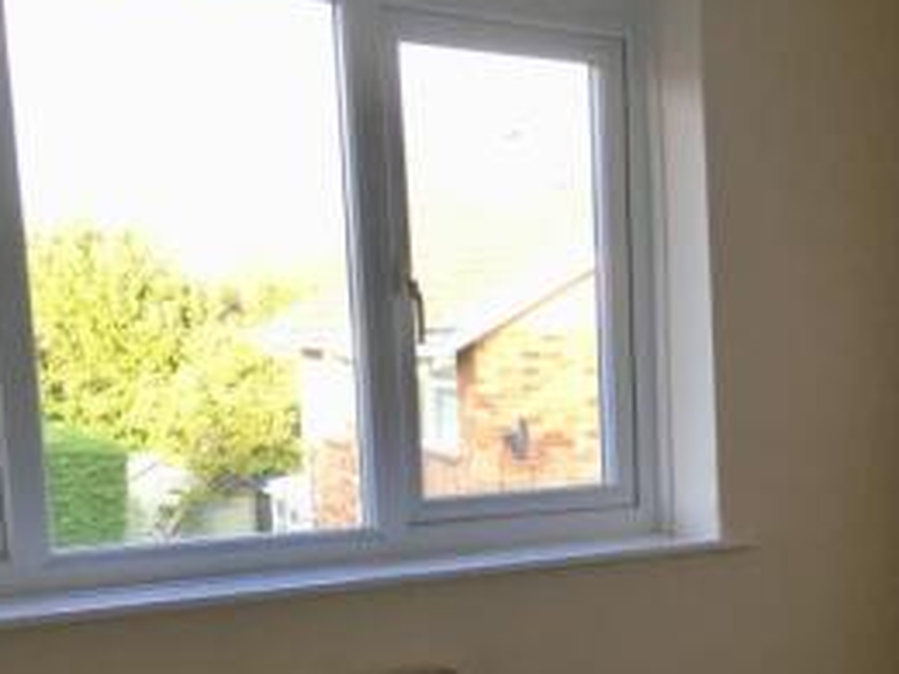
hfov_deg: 28.3
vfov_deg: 22.0
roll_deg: +0.2
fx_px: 1688
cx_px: 856
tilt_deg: -10.5
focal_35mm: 65
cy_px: 614
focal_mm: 4.15
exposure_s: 1/33
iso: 25
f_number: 2.2
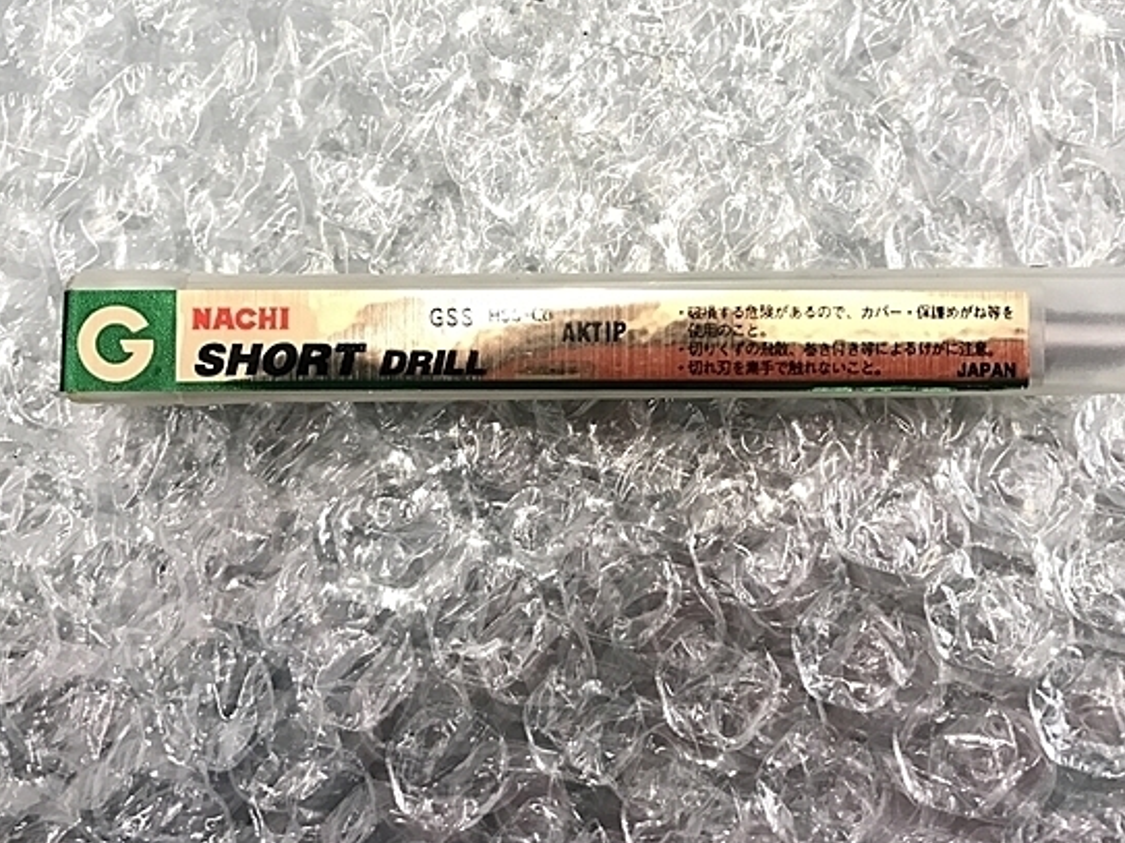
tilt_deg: -84.6
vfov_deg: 42.9
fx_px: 1072
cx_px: 570
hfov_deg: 55.4
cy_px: 373
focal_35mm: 33
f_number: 1.8
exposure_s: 1/25
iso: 40
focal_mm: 3.99
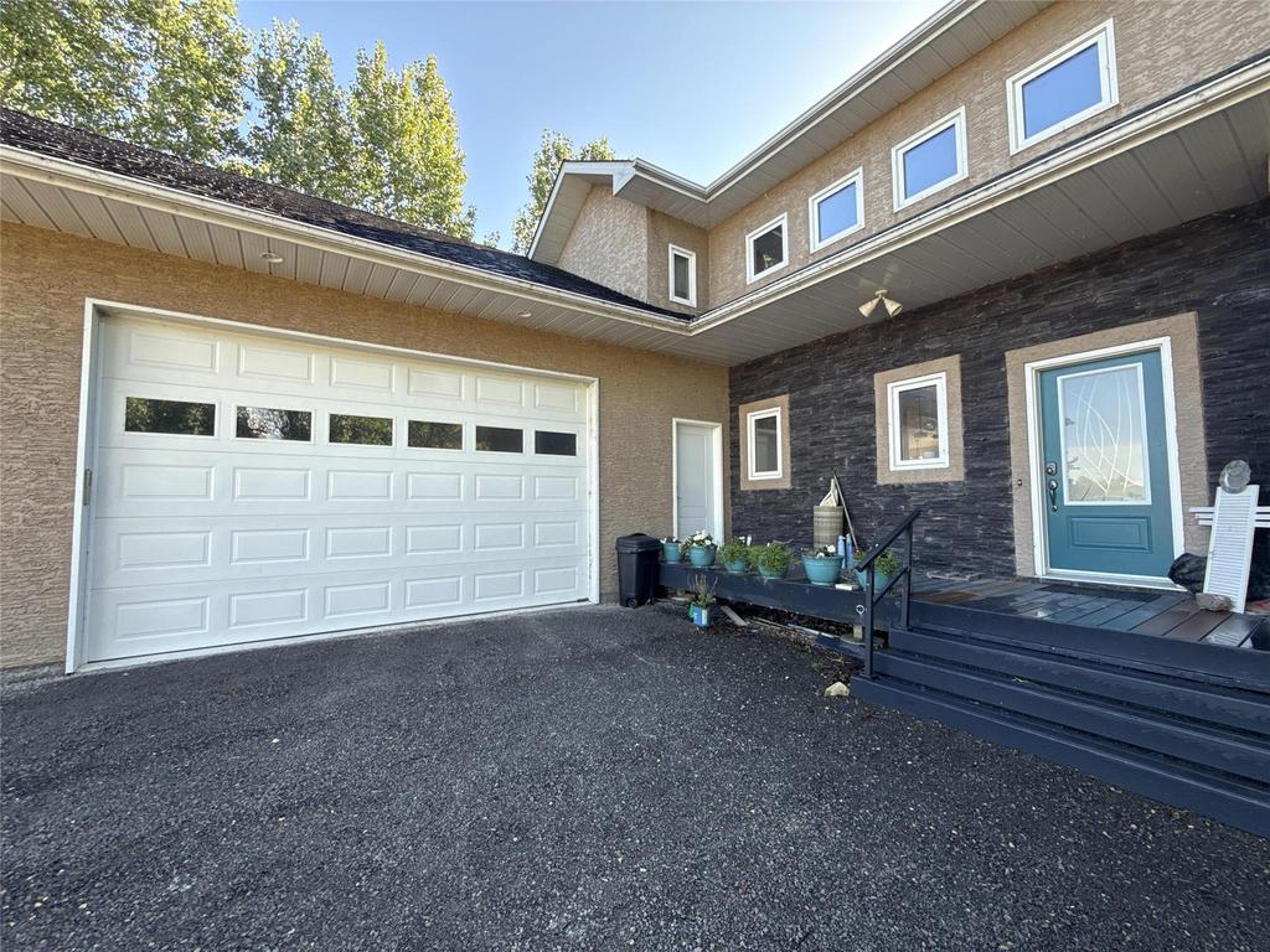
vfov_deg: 85.7
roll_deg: +0.6
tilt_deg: +4.8
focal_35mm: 14
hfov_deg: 102.1
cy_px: 476
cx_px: 635
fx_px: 514
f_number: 2.2
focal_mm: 2.22
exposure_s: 1/154
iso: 50
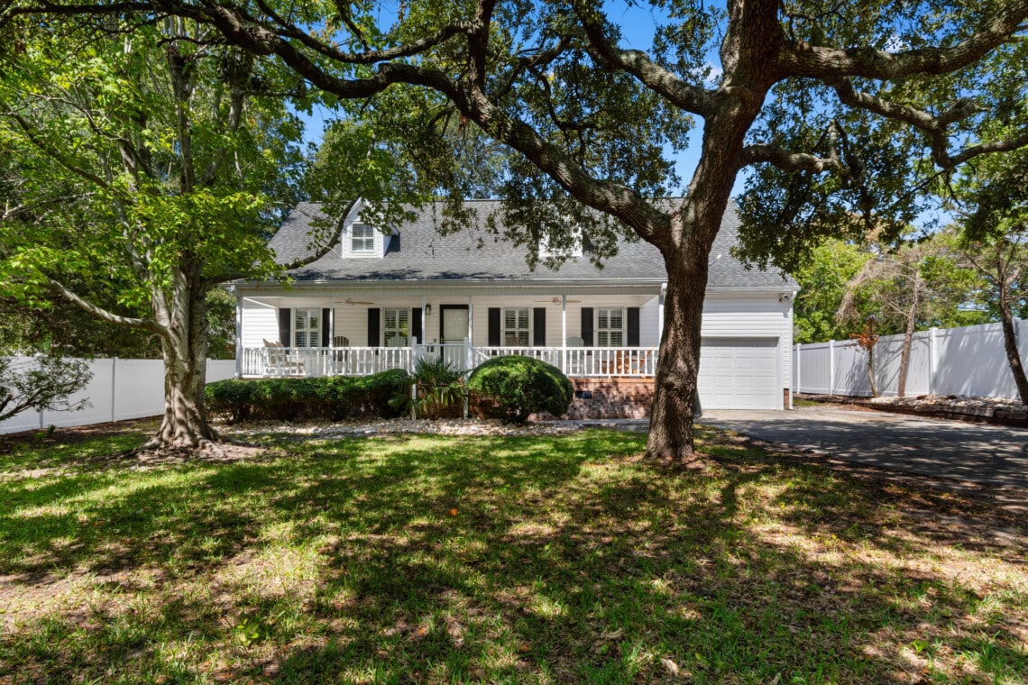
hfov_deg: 90.0
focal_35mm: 18
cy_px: 342
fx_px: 514
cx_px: 514
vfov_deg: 67.4
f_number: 8
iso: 100
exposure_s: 1/250
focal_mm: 12
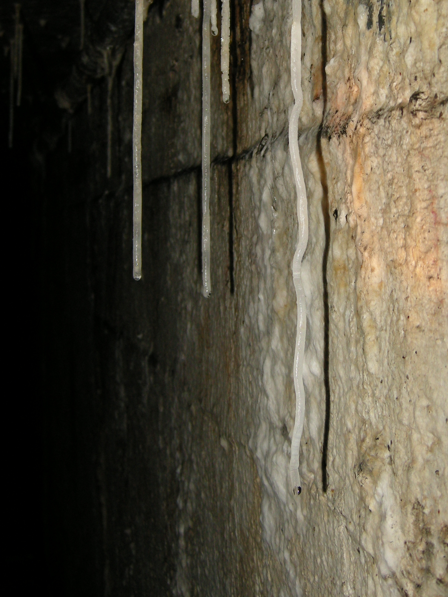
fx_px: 1018
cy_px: 146
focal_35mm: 59
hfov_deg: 24.7
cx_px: 305
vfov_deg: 32.1
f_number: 2.7
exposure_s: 1/60
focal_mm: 7.5
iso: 100
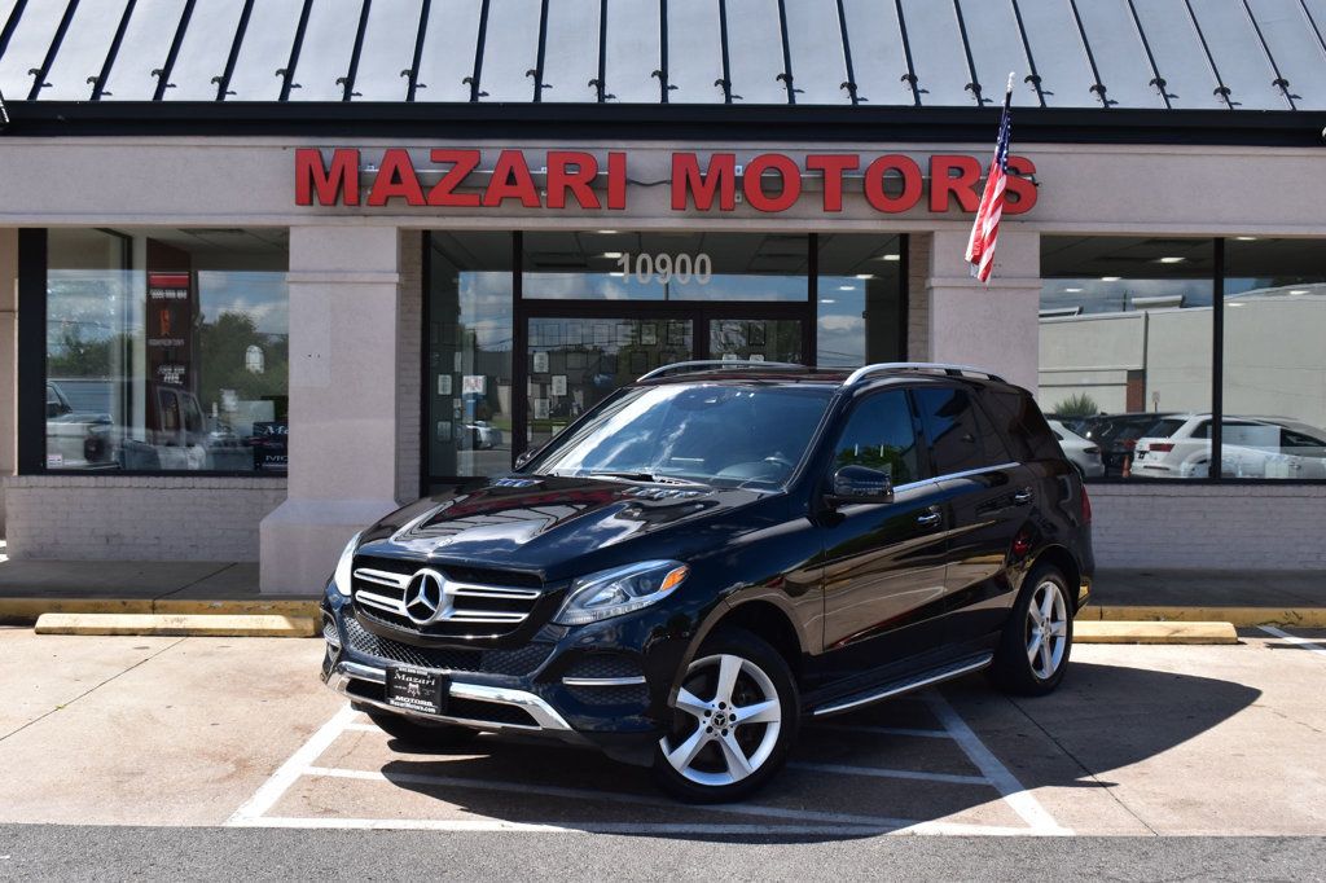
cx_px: 663
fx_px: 1657
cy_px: 442
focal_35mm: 45
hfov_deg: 43.6
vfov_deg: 29.8
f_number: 11
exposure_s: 1/400
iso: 400
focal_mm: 30
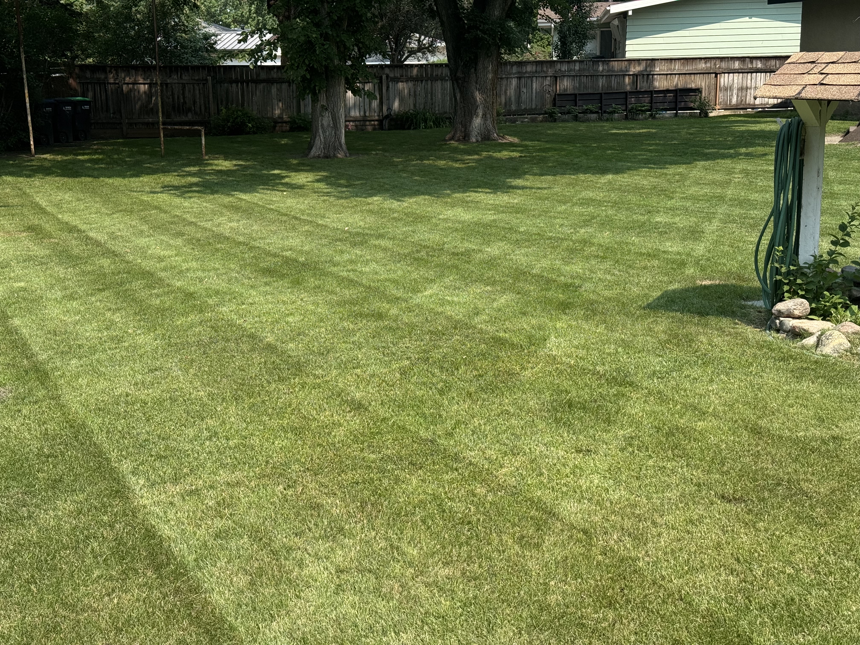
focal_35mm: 48
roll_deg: +1.3
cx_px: 430
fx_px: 1193
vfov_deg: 30.3
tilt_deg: -10.0
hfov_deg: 39.7
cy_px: 322
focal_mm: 6.76
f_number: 1.78
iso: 64
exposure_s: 1/2179
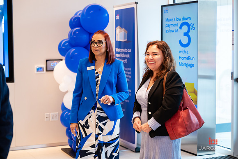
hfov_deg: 27.0
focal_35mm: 75
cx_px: 125
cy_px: 75
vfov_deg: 18.2
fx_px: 495
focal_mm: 70
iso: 1000
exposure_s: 1/200
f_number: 3.2
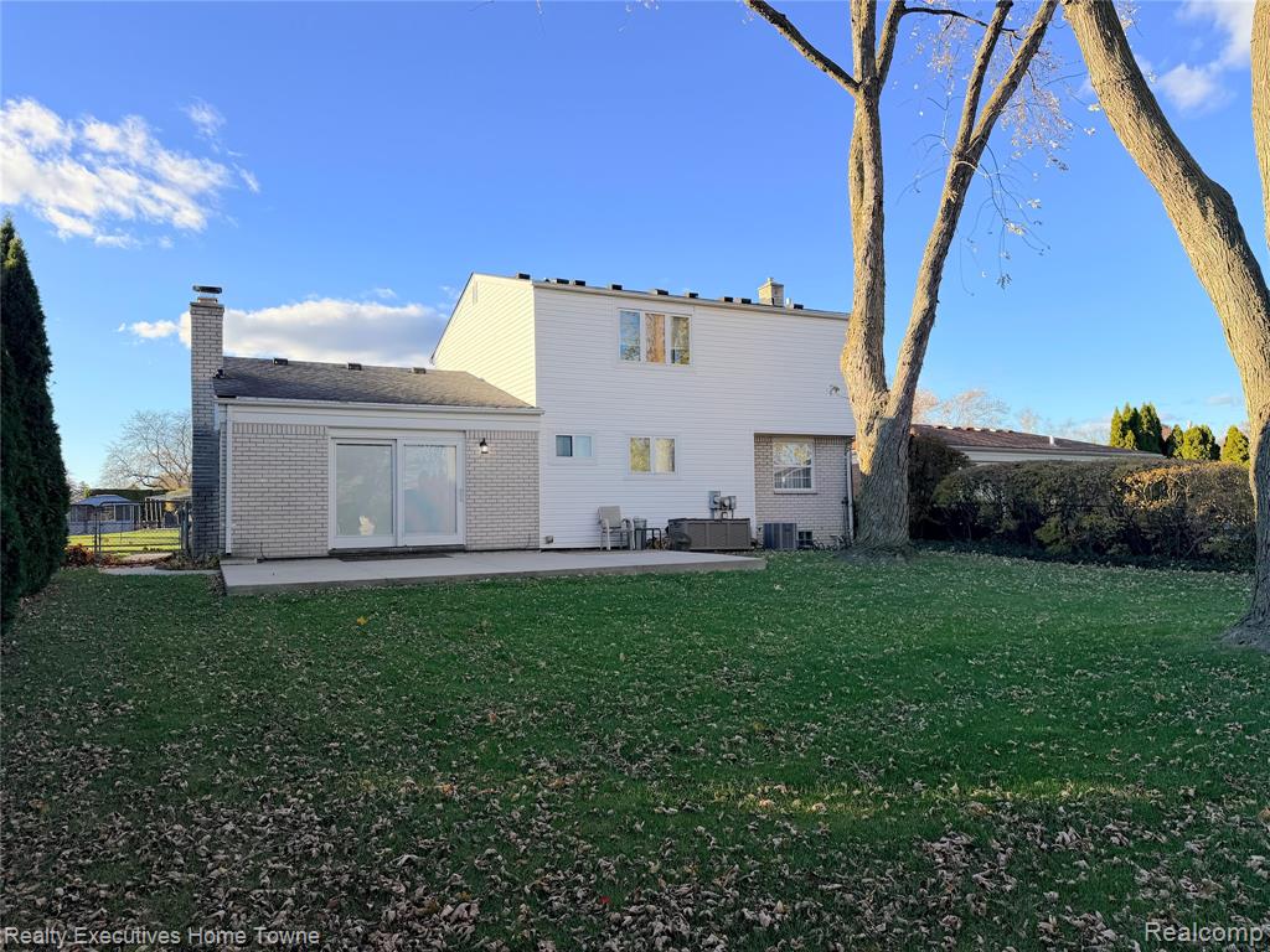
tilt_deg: +3.6
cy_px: 476
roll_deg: +1.6
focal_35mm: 24
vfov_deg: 56.8
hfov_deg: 71.6
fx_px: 881
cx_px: 635
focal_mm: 6.76
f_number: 1.78
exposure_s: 1/1949
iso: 80
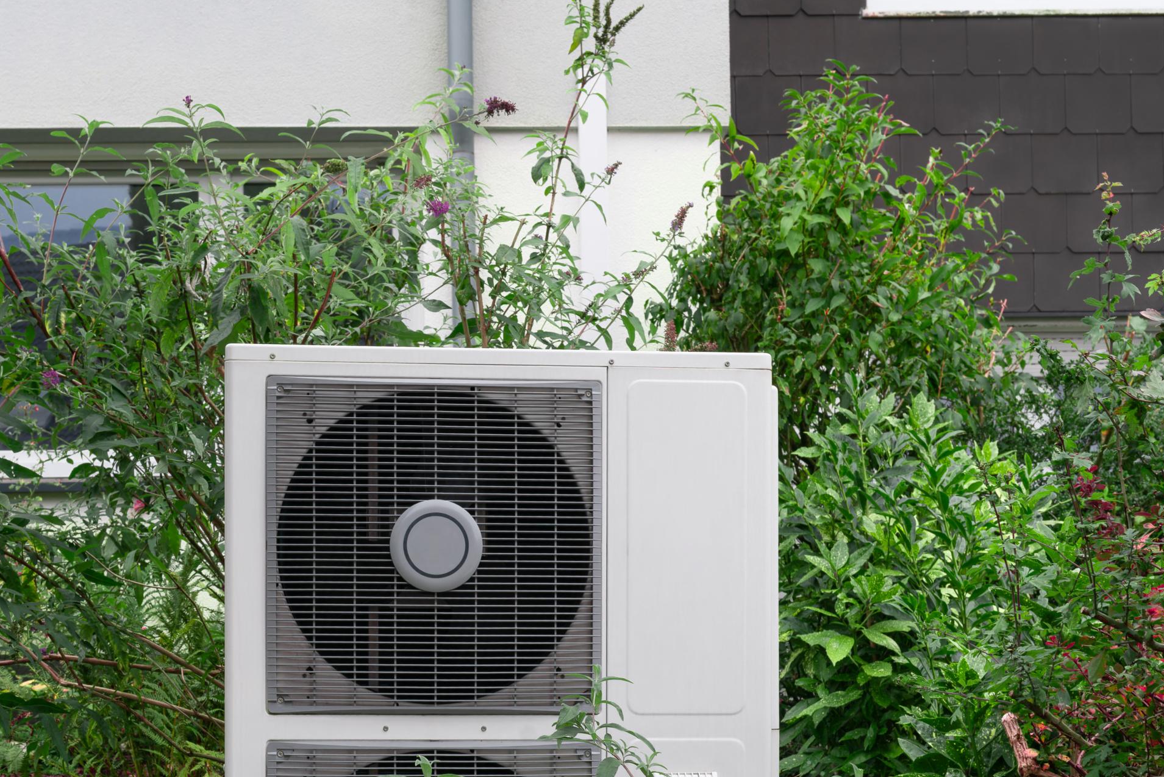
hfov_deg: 36.1
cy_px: 607
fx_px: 1779
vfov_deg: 24.3
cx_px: 476
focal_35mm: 55
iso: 100
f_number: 9
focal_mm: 35
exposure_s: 1/20
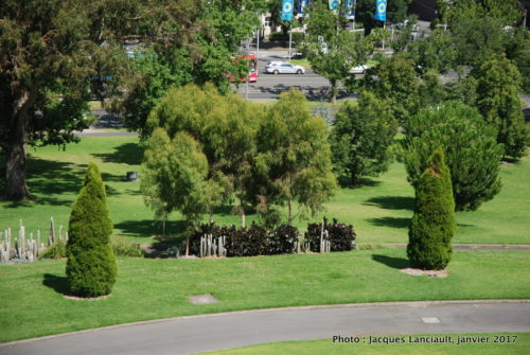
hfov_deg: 19.4
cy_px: 178
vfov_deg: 13.1
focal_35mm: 105
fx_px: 1548
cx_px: 265
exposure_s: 1/320
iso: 100
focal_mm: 70
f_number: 4.5
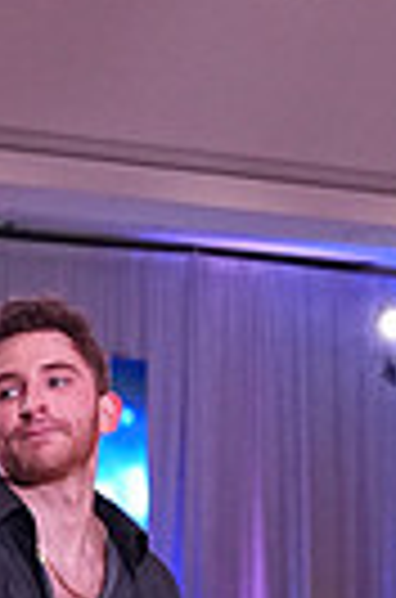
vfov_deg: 11.1
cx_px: -178
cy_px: 1025
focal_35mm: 175
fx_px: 2902
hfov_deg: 7.7
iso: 3200
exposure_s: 1/400
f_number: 5
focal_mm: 27
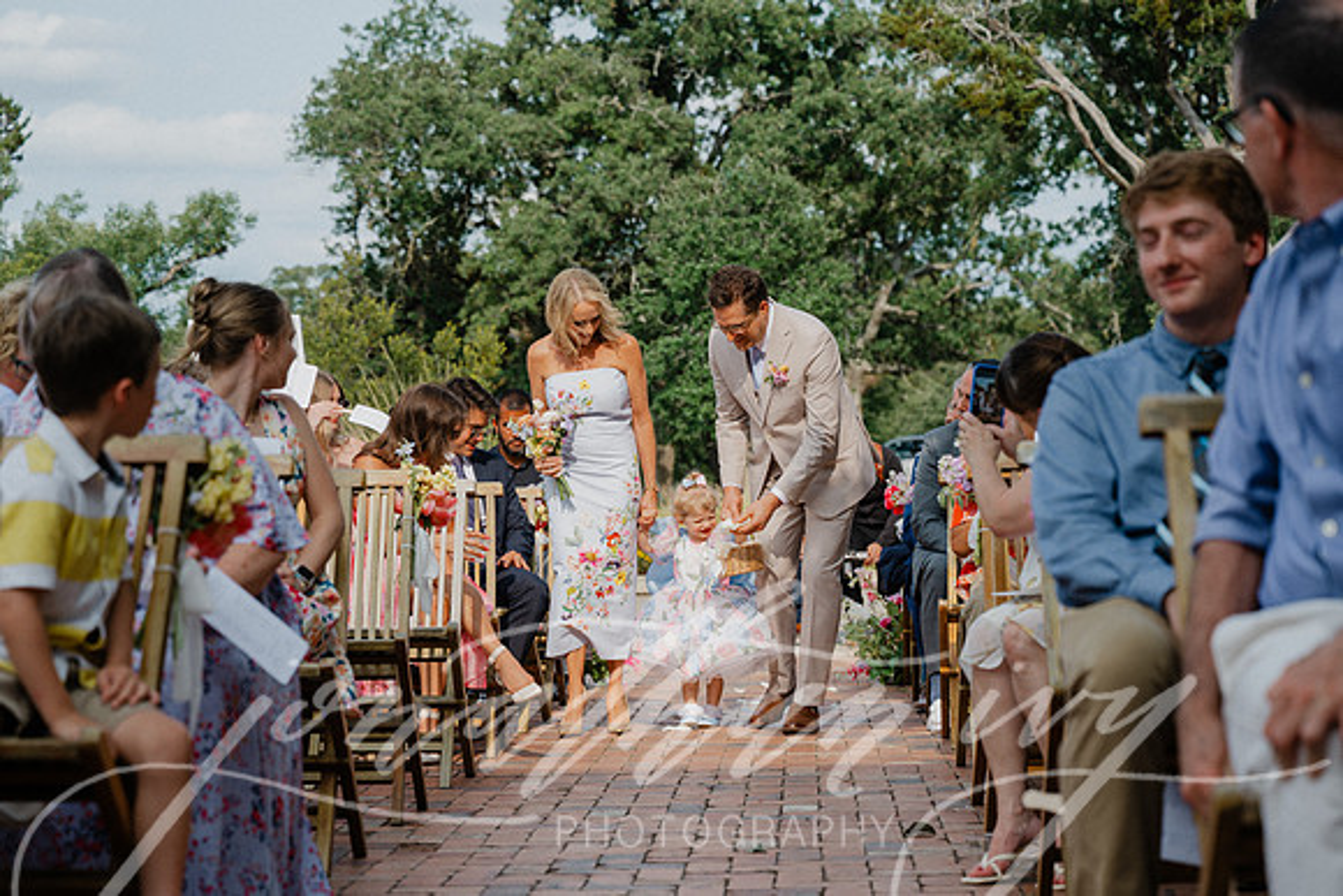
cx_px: 687
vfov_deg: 16.7
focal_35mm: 82
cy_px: 524
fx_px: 3056
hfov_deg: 24.8
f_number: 3.5
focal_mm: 70
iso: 64
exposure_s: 1/640
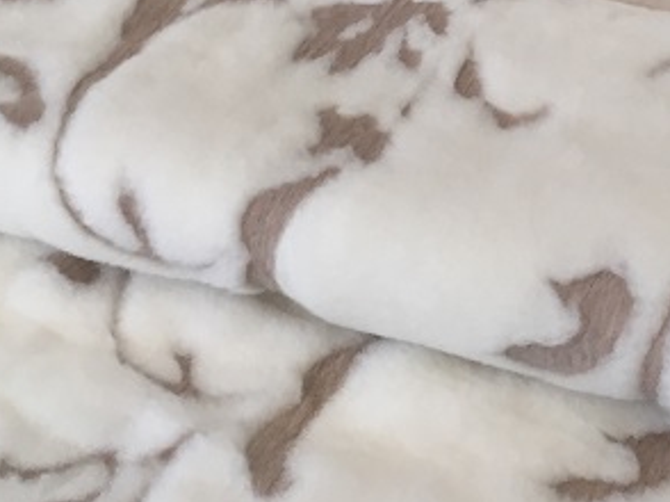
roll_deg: +1.3
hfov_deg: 24.1
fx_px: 1528
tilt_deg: -34.8
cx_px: 588
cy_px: -5
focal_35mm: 79
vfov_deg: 18.2
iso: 32
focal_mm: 4.15
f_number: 2.2
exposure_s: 1/33
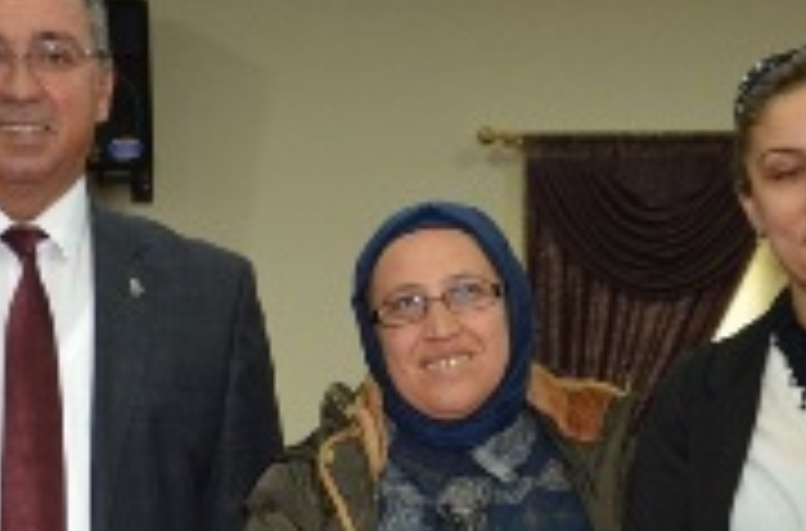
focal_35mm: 129
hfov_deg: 15.7
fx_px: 2878
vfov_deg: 10.3
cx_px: 36
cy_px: 738
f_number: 4
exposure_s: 1/60
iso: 800
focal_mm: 24
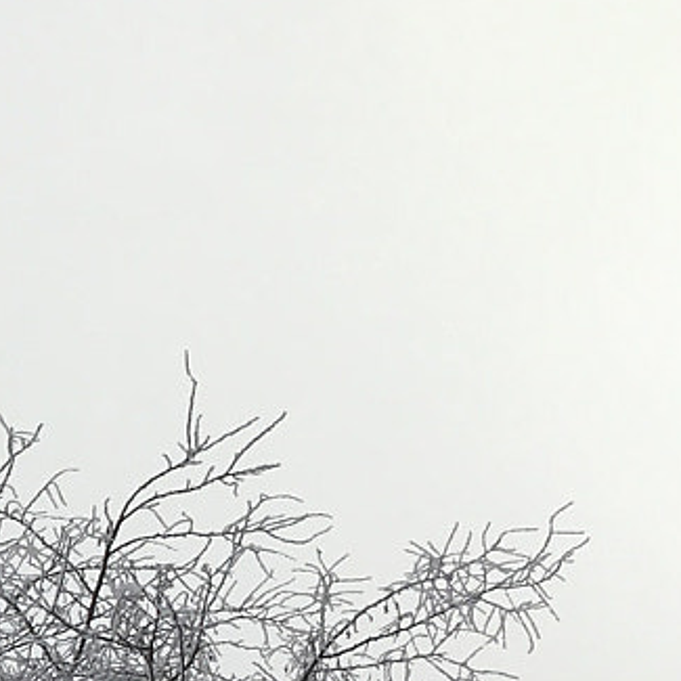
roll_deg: +1.0
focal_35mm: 126
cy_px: 1058
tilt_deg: +10.3
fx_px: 2804
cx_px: -815
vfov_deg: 13.0
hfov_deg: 11.9
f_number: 2.2
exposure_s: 1/2849
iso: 25
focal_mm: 4.15
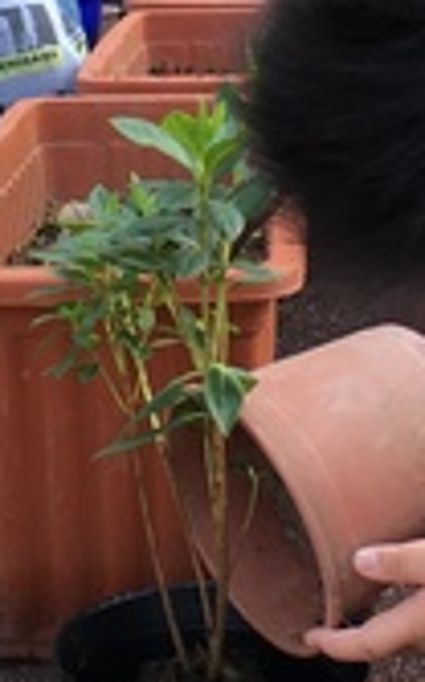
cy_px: 49
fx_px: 2397
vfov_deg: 16.0
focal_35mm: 129
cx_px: 145
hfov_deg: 10.1
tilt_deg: -6.9
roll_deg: +1.1
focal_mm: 4.15
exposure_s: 1/120
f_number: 2.2
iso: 25
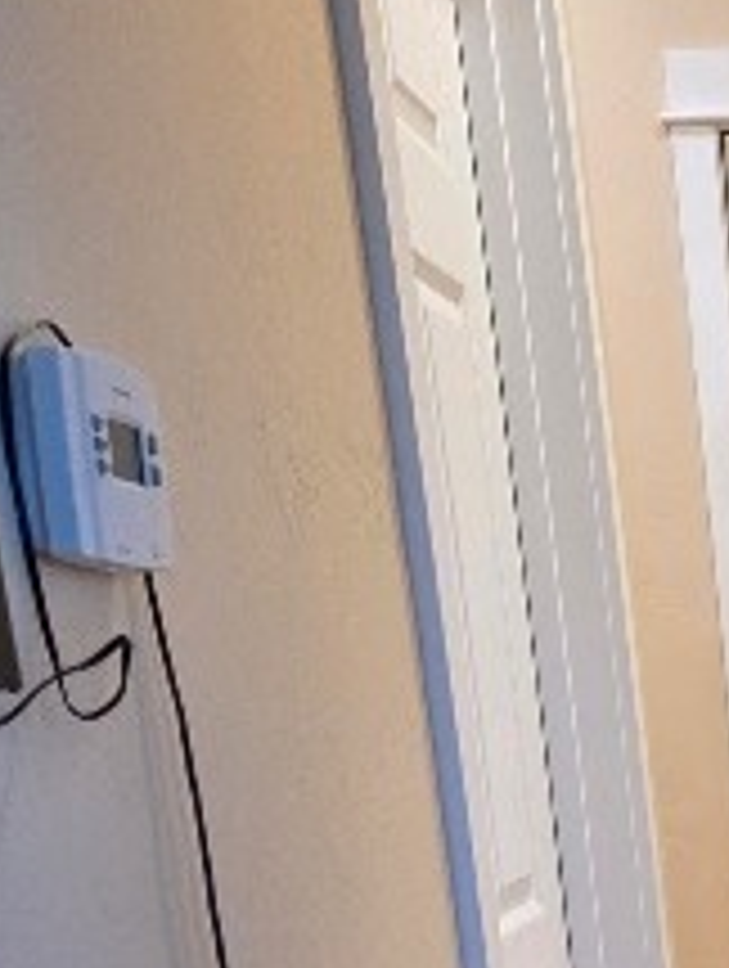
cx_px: 1152
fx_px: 2296
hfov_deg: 16.2
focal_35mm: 82
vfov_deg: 21.6
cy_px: 1234
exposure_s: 1/120
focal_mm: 5.4
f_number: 1.8
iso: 250
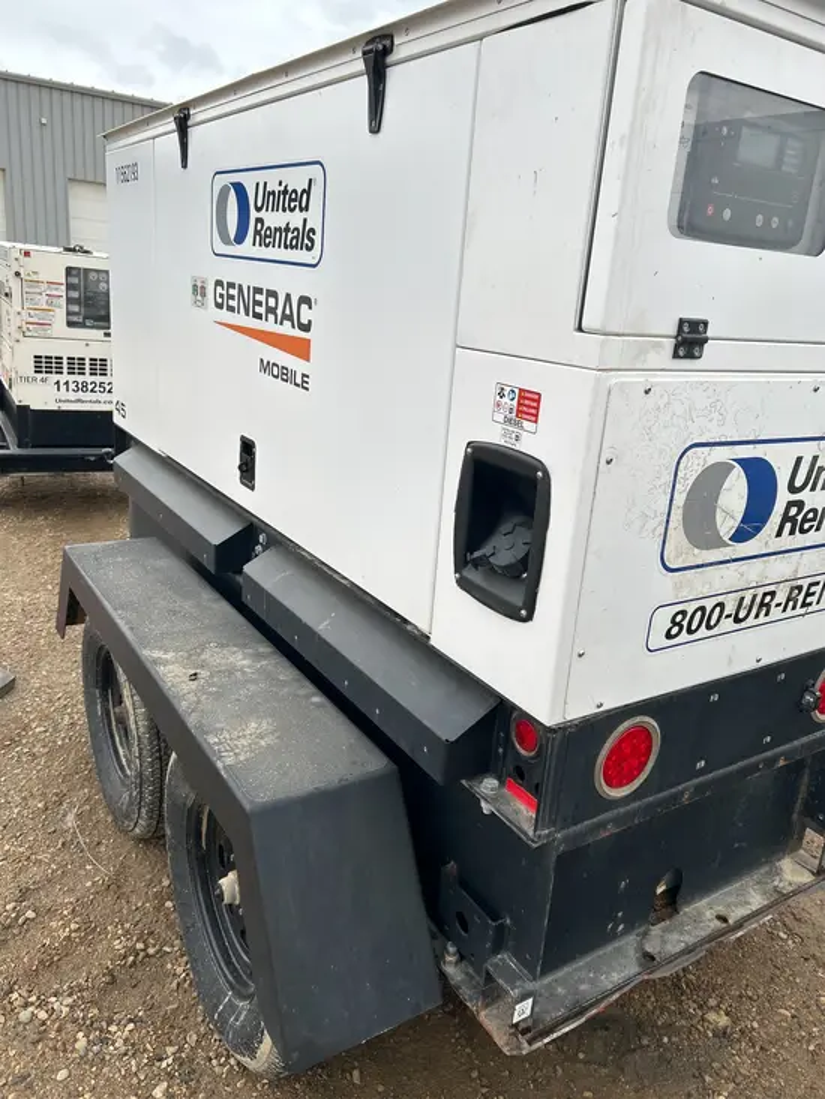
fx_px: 826
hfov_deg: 53.1
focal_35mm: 26
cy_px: 550
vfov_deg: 67.3
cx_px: 412
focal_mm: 5.7
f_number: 1.5
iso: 50
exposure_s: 1/121
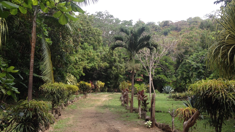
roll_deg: -0.3
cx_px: 118
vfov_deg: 30.3
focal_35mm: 39
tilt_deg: -0.7
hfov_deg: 51.6
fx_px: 243
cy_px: 81
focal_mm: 4.28
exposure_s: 1/541
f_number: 2.4
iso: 50
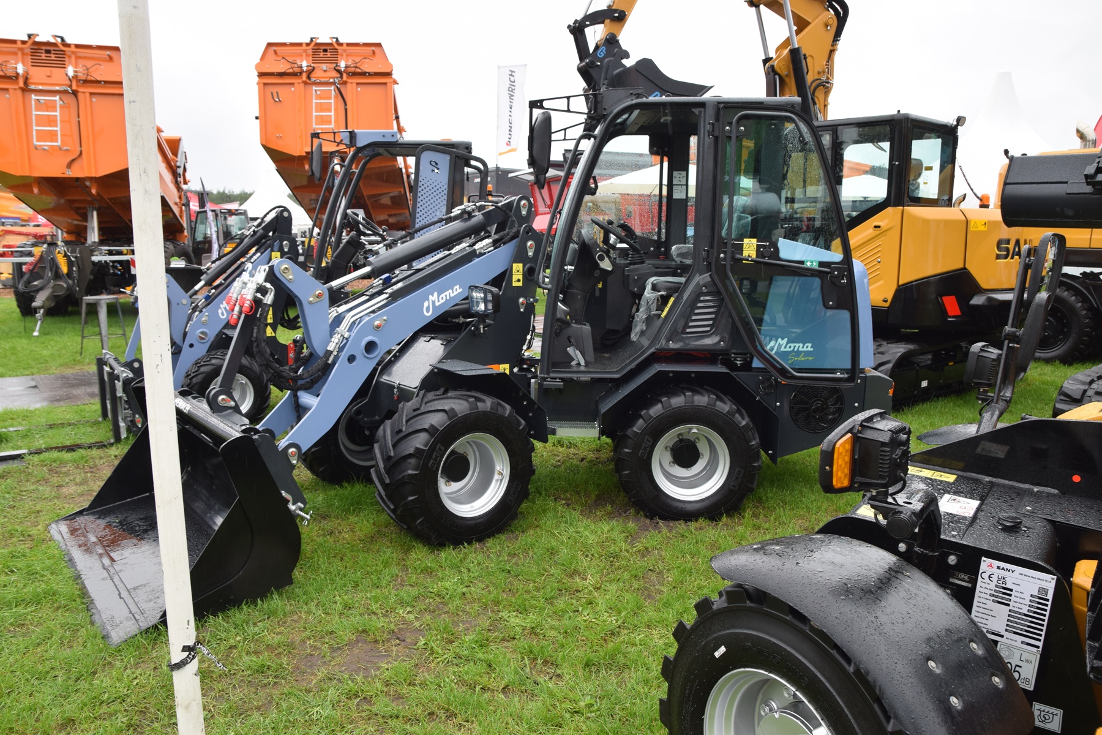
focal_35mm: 26
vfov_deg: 50.4
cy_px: 368
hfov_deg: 70.4
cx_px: 551
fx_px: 781
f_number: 6.3
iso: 200
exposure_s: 1/160
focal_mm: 17
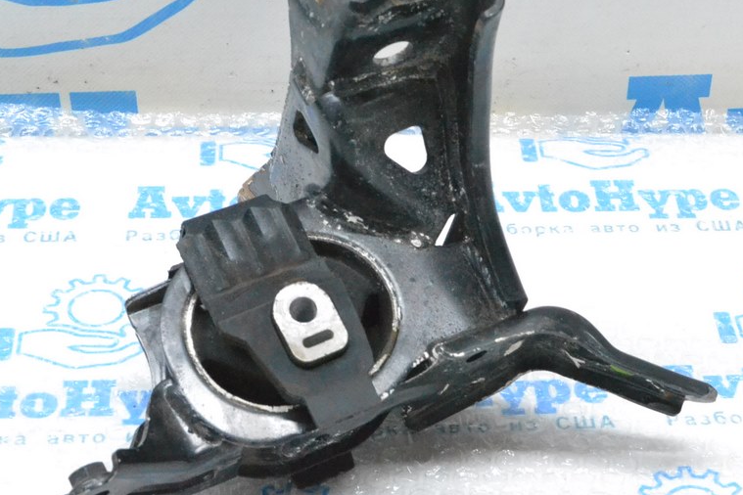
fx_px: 1837
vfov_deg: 15.4
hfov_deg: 22.8
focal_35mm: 89
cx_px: 439
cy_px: 205
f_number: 11
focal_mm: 44
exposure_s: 1/100
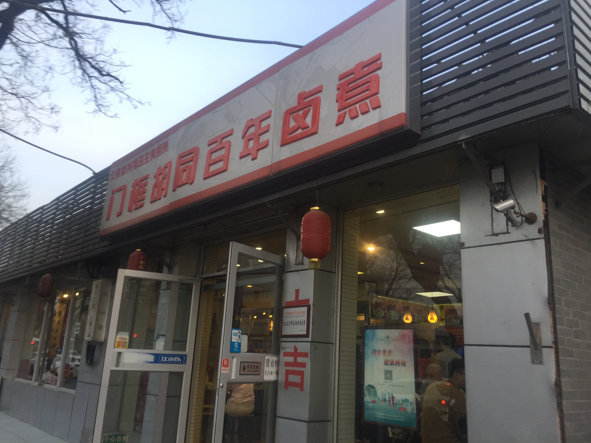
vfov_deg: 48.2
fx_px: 495
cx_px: 296
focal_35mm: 29
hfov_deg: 61.7
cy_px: 222
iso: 32
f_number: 2.2
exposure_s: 1/50
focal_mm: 4.15
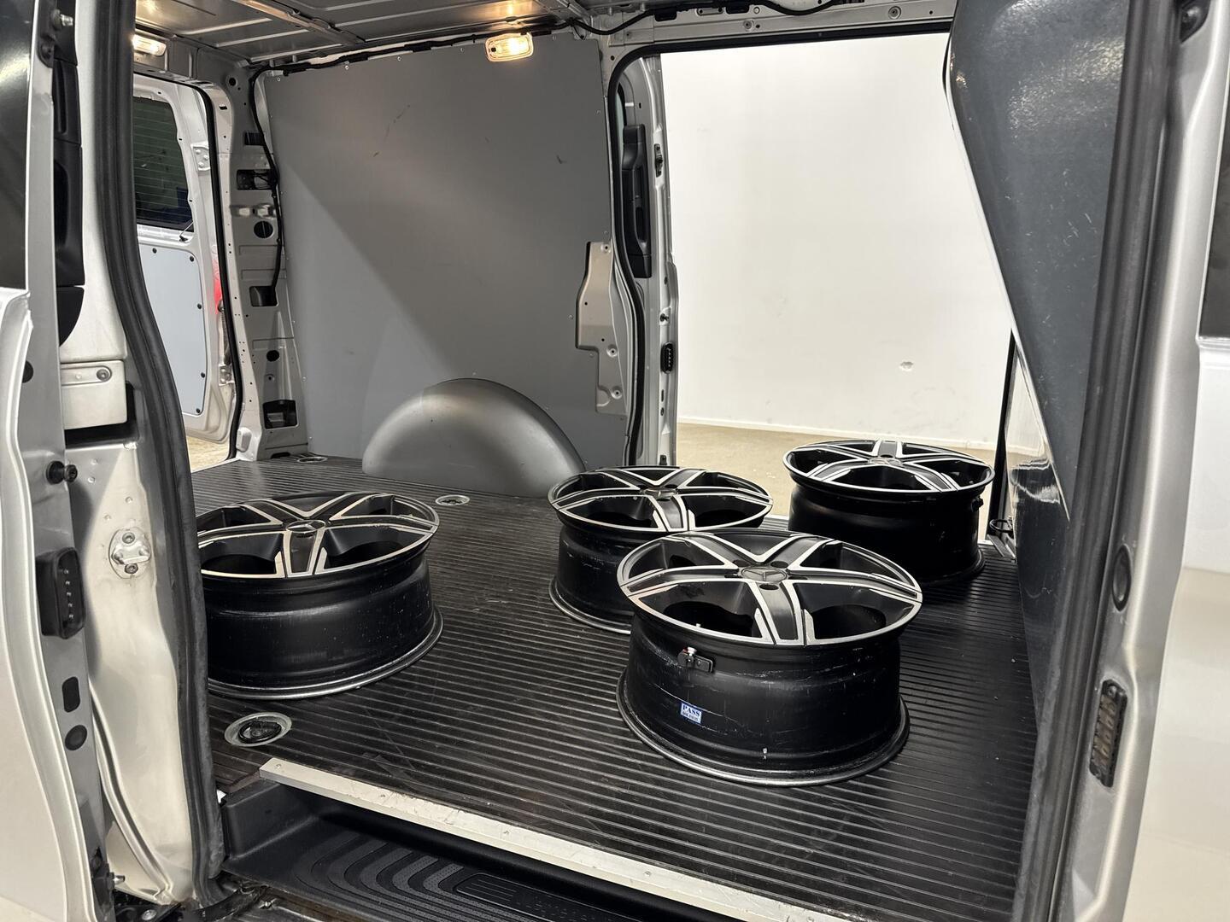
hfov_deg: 71.6
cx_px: 615
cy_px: 461
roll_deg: +1.0
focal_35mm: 24
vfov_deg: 56.8
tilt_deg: -12.2
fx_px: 853
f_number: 1.78
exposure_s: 1/50
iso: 100
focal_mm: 6.76
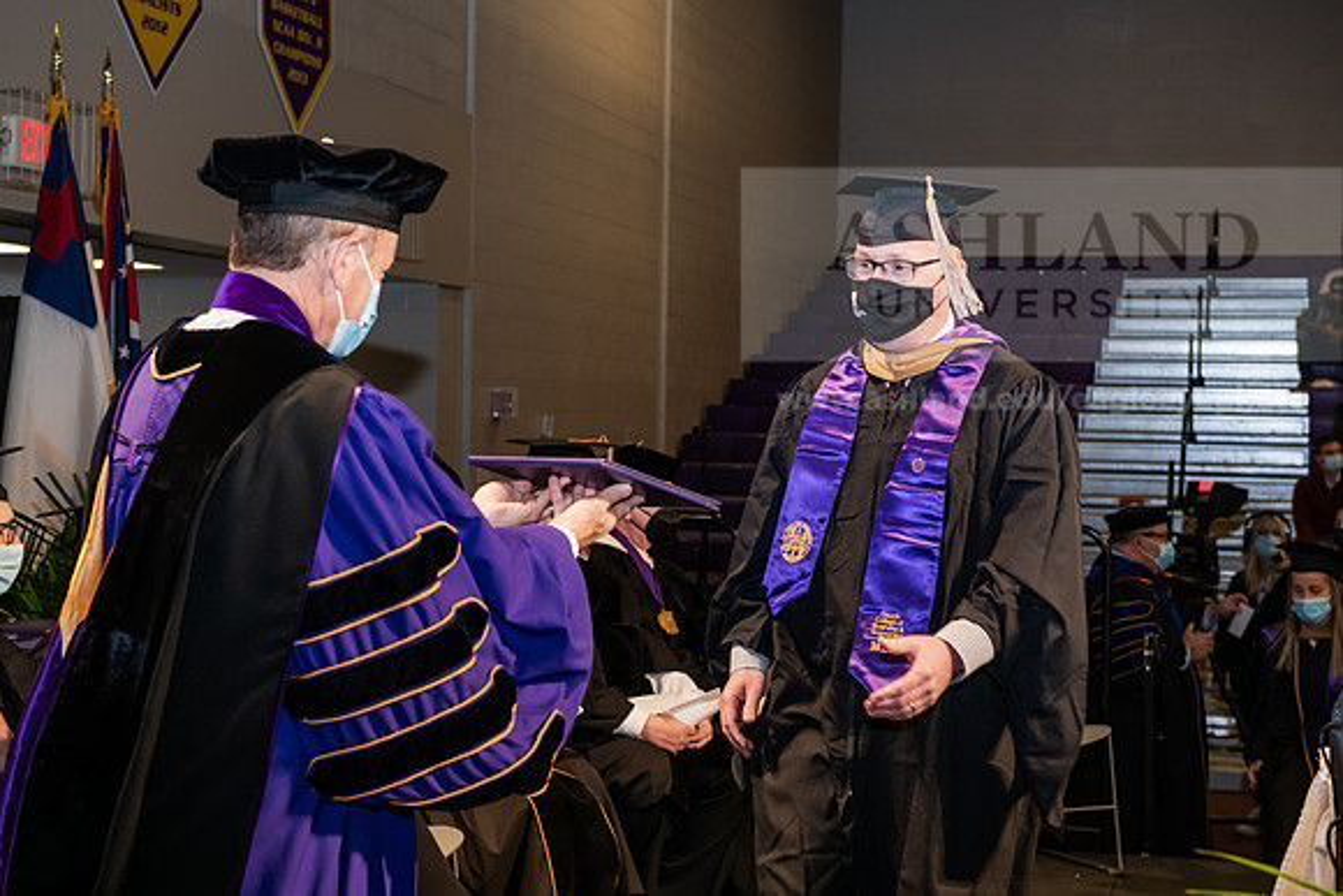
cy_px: 448
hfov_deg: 32.4
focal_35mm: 62
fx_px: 2313
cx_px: 672
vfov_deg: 21.9
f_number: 6.3
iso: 1600
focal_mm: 62
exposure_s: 1/200
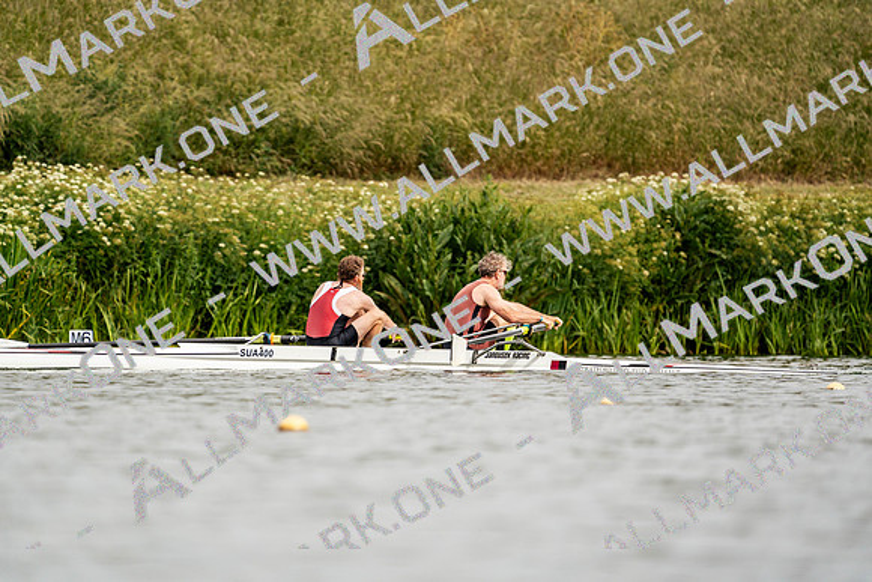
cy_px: 291
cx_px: 436
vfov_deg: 2.3
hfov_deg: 3.4
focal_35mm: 600
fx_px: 14536
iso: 320
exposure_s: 1/2000
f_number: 6.3
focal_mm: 600
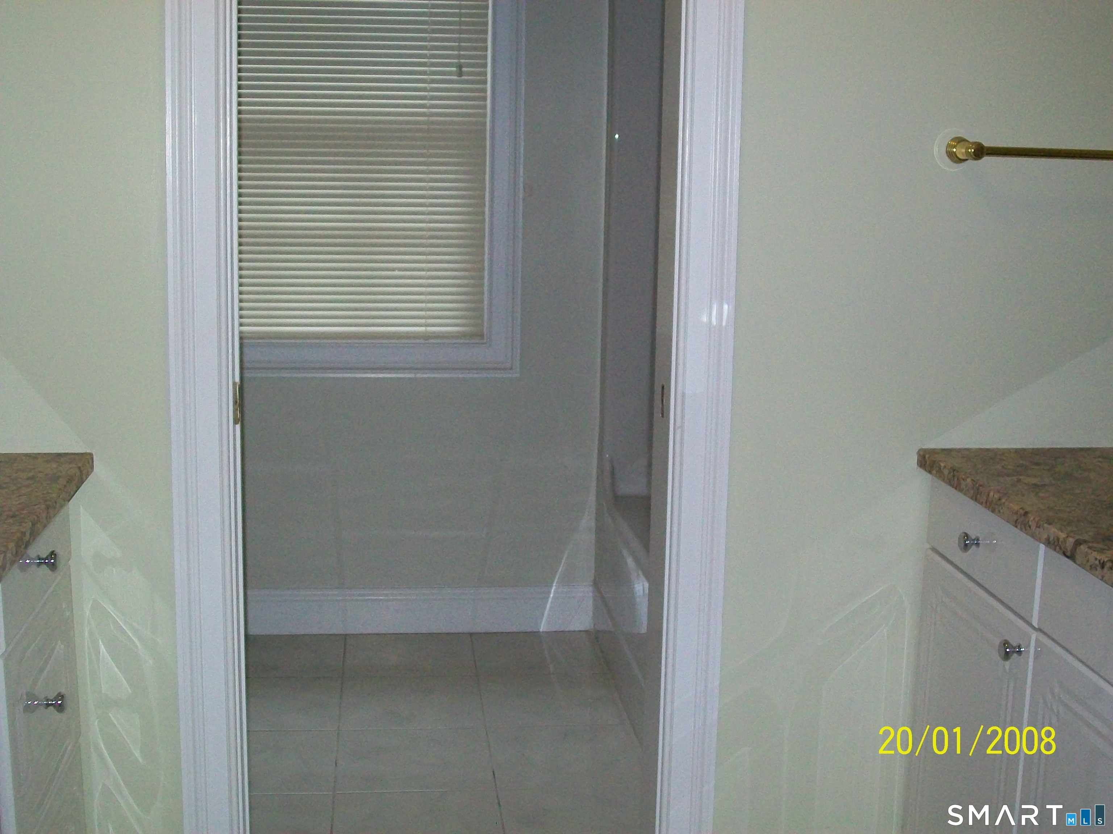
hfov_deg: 42.1
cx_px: 556
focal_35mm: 45
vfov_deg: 32.2
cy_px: 417
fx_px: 1447
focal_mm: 7.6
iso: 200
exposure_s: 1/160
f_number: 3
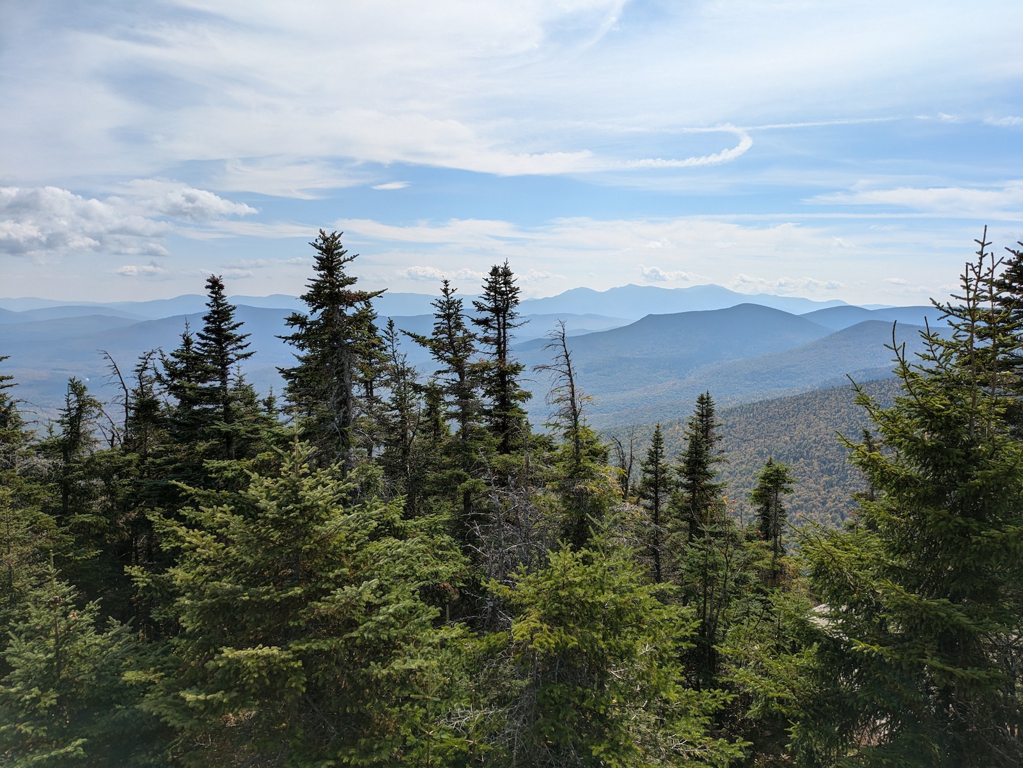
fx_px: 739
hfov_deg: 69.4
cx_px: 512
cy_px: 384
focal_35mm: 25
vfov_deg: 54.9
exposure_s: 1/3086
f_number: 1.89
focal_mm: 5.43
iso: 52
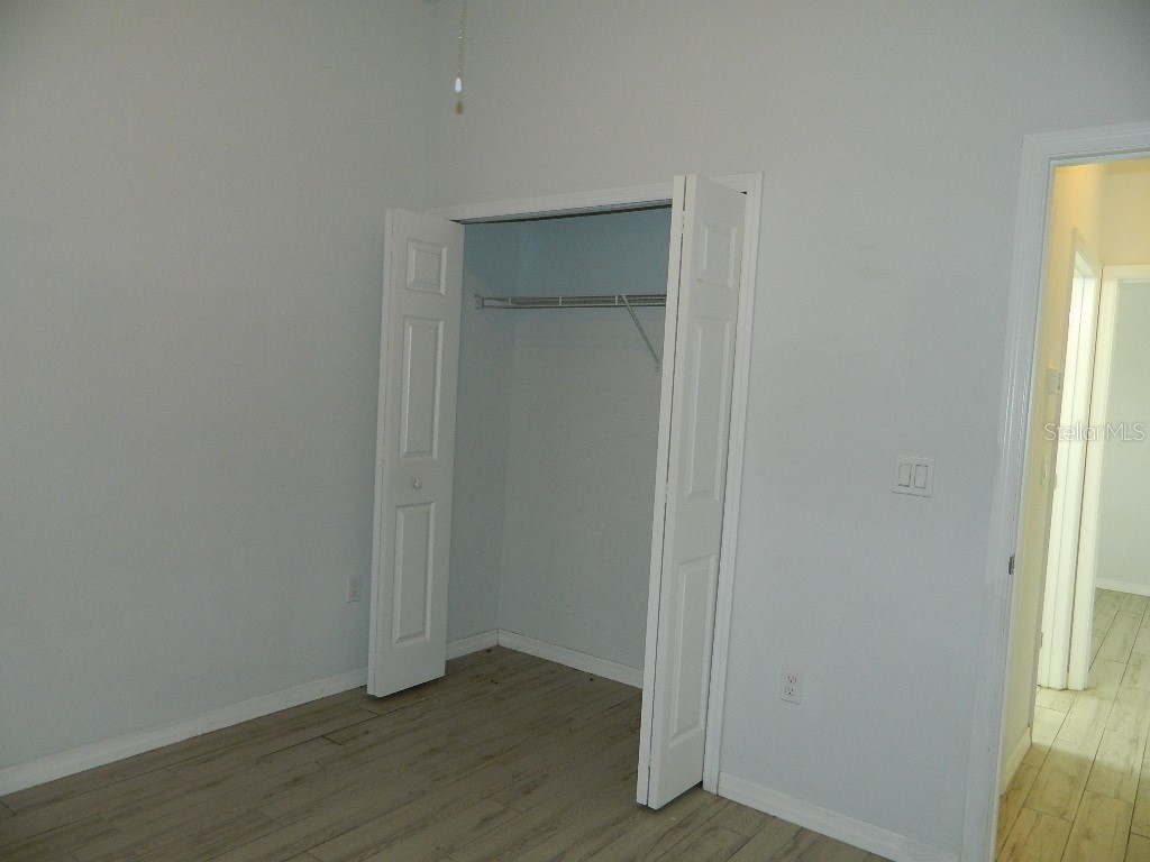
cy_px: 431
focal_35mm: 25
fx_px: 831
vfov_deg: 54.9
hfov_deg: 69.4
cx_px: 575
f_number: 3.1
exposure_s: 1/30
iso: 200
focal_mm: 4.5
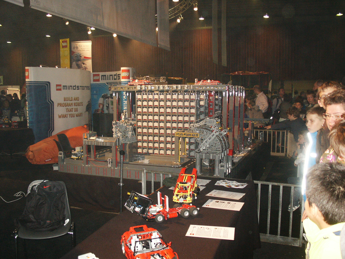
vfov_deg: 40.7
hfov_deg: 52.6
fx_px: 349
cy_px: 130
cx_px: 172
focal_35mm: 35
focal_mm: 7.18
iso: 200
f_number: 3
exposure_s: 1/45
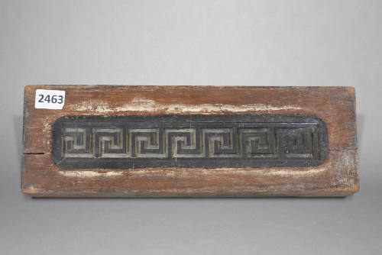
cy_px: 128
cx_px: 191
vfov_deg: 22.7
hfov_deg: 33.4
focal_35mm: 60
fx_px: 637
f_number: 11
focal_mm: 60
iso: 100
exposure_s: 1/4
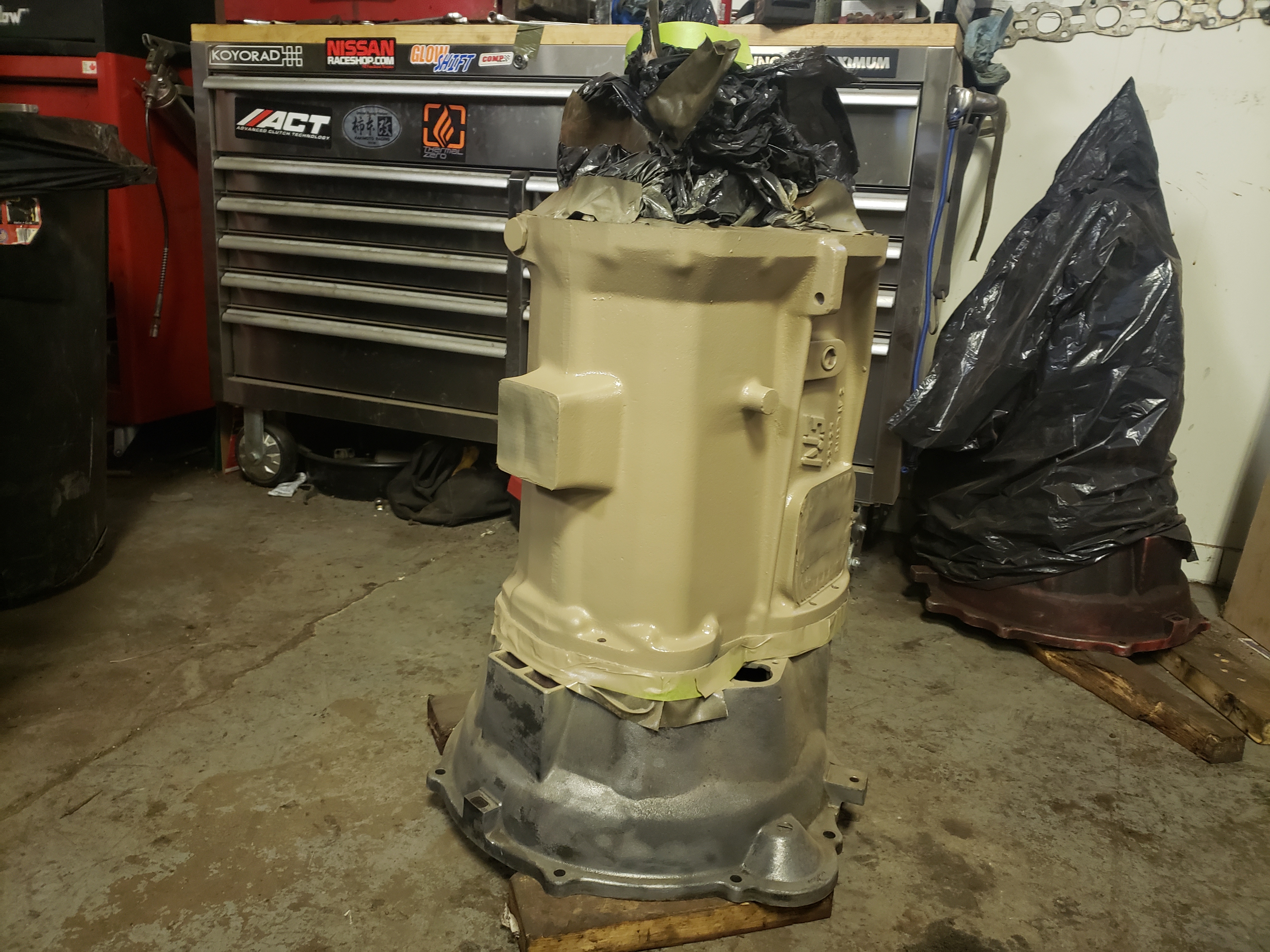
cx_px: 635
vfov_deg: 53.1
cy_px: 476
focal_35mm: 26
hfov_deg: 67.3
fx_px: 954
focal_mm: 4.3
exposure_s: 1/13
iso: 250
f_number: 1.5
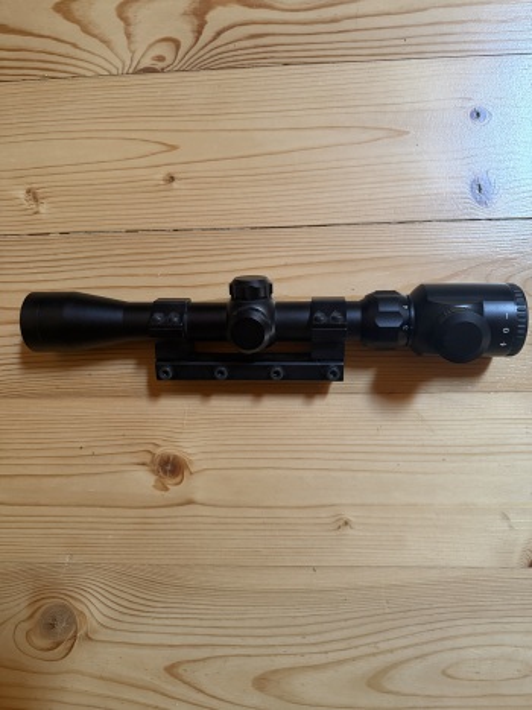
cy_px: 355
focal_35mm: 24
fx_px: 492
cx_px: 266
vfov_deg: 71.6
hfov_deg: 56.8
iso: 500
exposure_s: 1/60
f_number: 1.78
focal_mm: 6.76
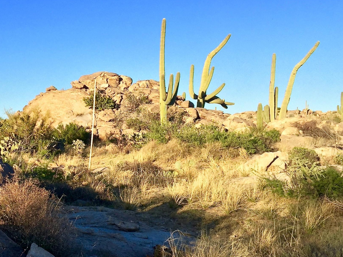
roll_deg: -1.1
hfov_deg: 33.9
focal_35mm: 54
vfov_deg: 27.0
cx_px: 42
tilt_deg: +2.0
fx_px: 535
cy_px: 135
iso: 32
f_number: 2.2
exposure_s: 1/1099
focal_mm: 4.15
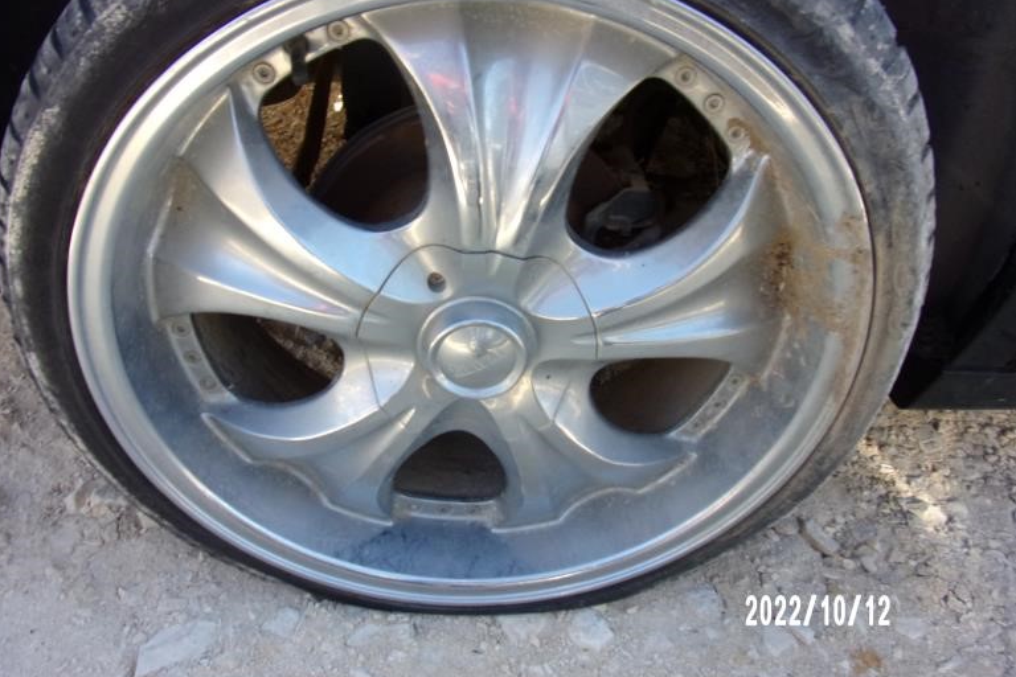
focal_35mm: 26
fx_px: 734
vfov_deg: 49.5
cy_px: 301
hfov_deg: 69.4
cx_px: 517
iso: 80
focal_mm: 4.3
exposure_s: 1/150
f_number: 3.3
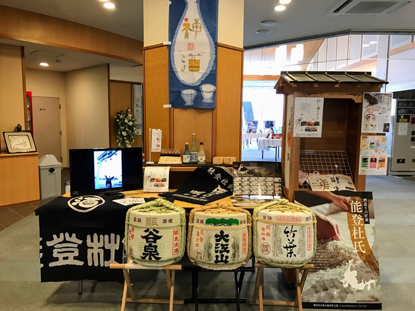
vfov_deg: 49.7
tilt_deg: -5.9
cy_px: 156
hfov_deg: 63.4
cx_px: 208
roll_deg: -0.2
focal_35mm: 28
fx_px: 336
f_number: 1.8
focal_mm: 3.99
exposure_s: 1/15
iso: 50
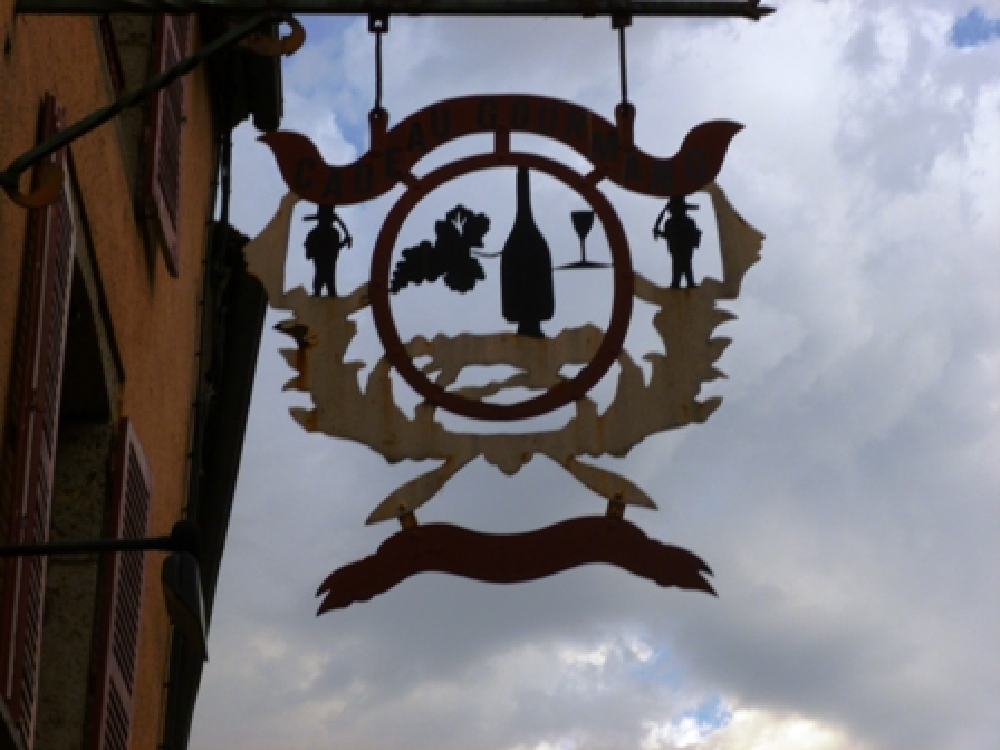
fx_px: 2311
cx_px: 500
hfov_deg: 24.4
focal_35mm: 80
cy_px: 375
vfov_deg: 18.4
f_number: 4.9
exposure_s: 1/200
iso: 100
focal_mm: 14.2
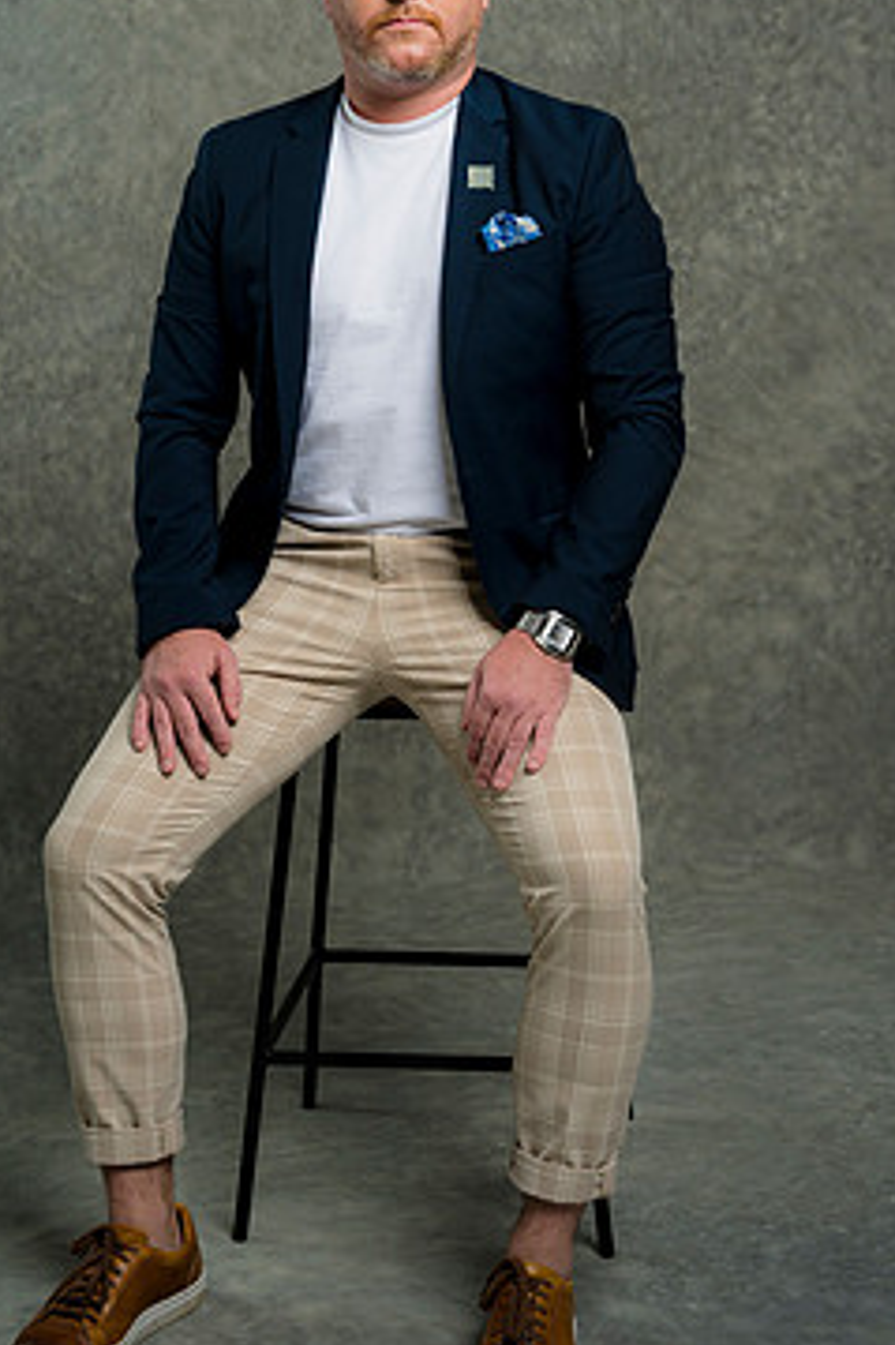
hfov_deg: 19.7
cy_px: 517
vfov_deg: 29.2
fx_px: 2575
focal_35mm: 69
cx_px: 359
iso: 125
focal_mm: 55
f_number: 4
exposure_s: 1/160
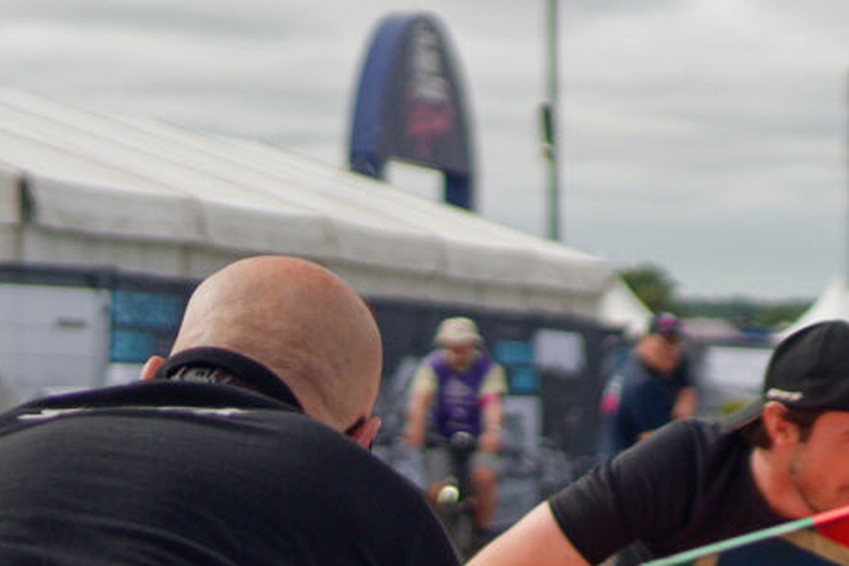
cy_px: 972
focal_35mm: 200
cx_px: 1548
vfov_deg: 6.7
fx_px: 4718
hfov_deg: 9.7
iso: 100
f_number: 1.4
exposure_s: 1/5000
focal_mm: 35
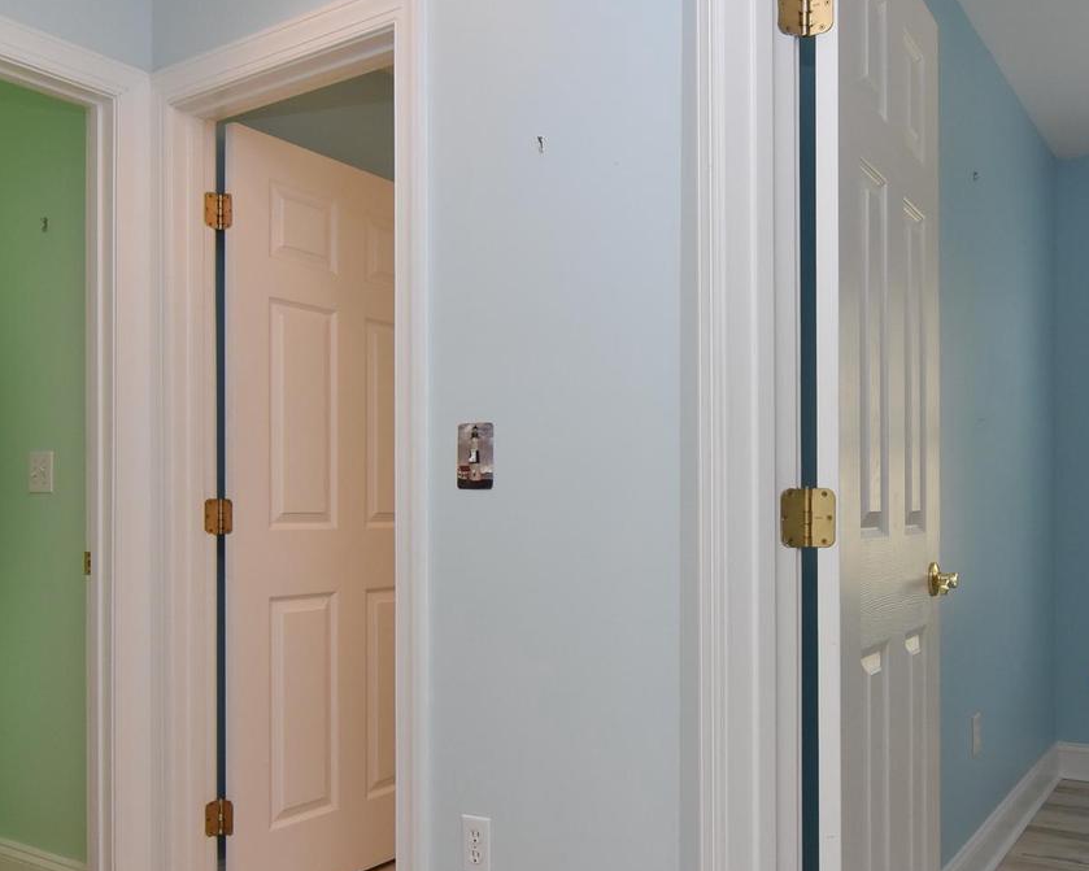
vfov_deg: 49.7
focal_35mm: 29
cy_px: 511
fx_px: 935
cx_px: 684
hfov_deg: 59.6
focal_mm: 12
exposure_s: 1/100
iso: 800
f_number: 9
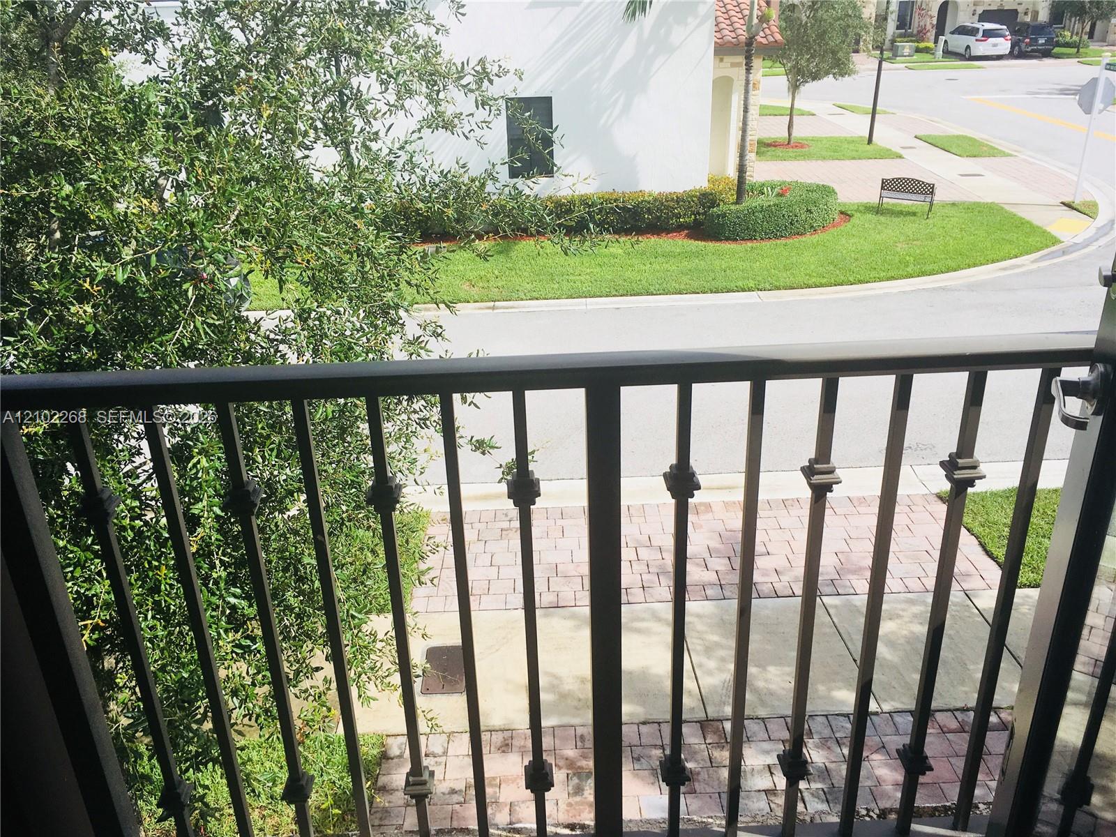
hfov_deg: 61.7
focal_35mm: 29
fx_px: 935
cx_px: 558
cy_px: 418
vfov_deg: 48.2
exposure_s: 1/1261
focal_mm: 4.15
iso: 25
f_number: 2.2
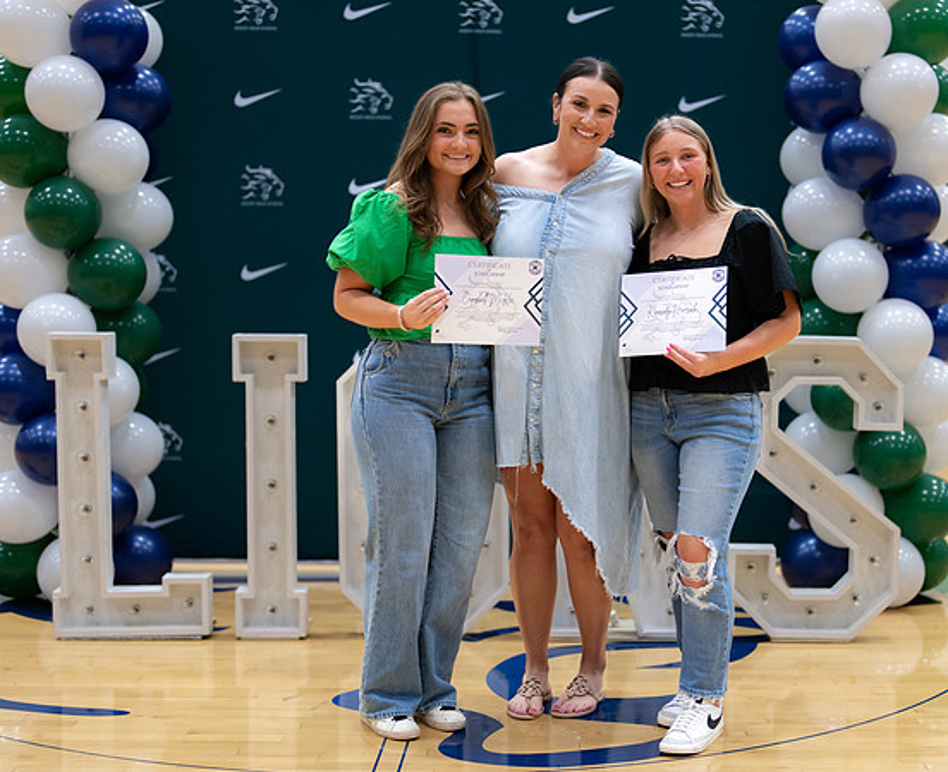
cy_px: 400
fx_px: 1712
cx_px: 571
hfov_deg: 30.9
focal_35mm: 61
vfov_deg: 25.4
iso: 400
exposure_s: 1/320
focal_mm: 50
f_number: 1.2
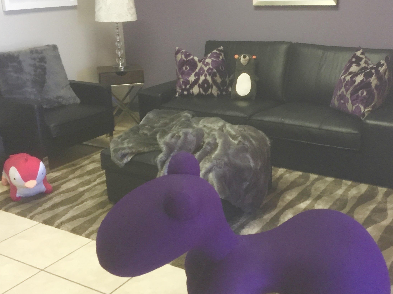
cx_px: 247
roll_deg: +1.8
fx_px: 488
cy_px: 112
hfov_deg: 43.5
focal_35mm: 43
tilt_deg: -14.7
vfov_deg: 33.5
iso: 64
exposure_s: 1/30
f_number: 2.2
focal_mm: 4.15
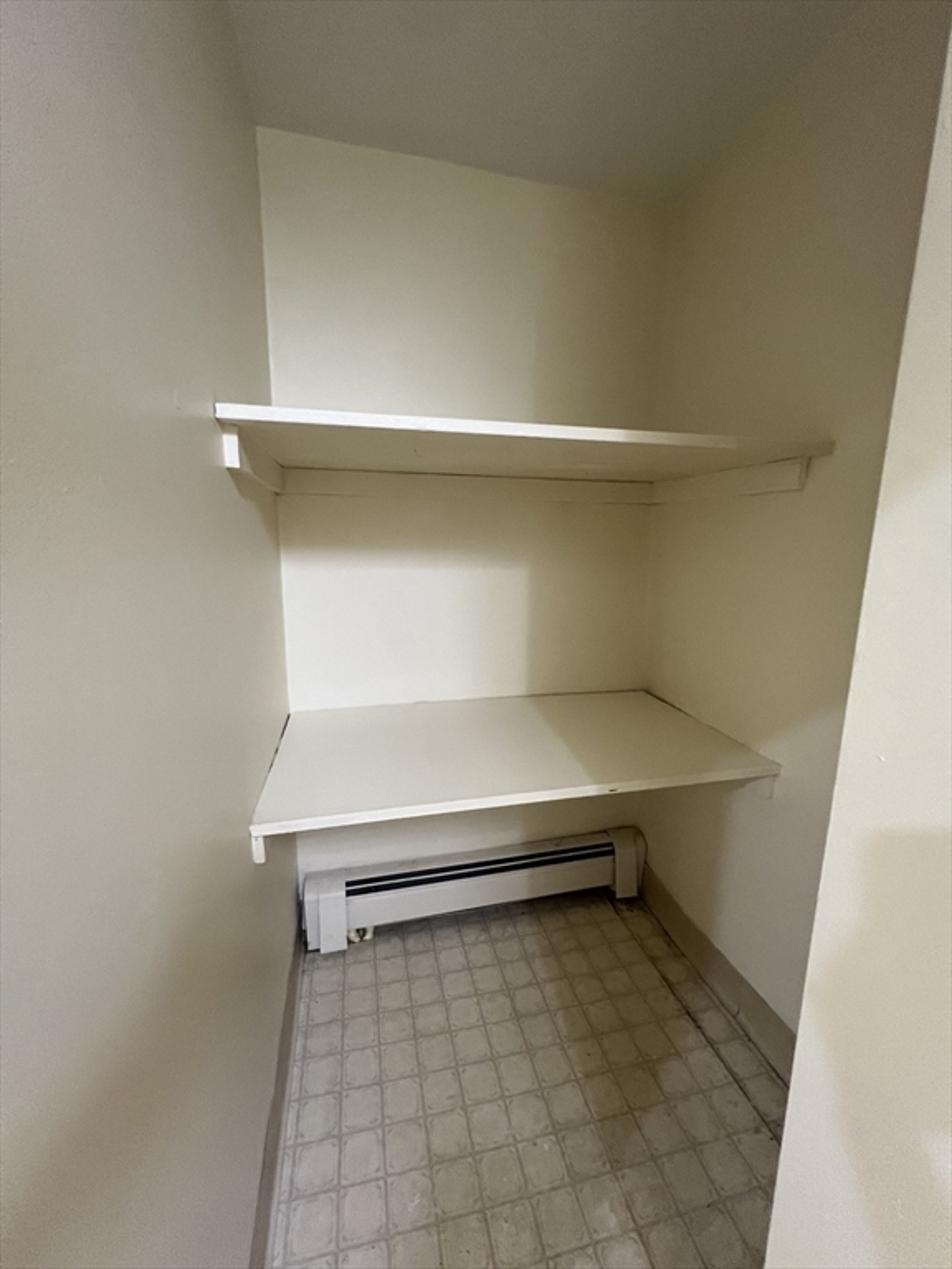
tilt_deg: -10.8
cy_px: 634
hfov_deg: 89.9
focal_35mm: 13
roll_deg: -1.3
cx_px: 476
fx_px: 477
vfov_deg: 106.2
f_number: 1.8
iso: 320
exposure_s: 1/60
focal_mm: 1.57
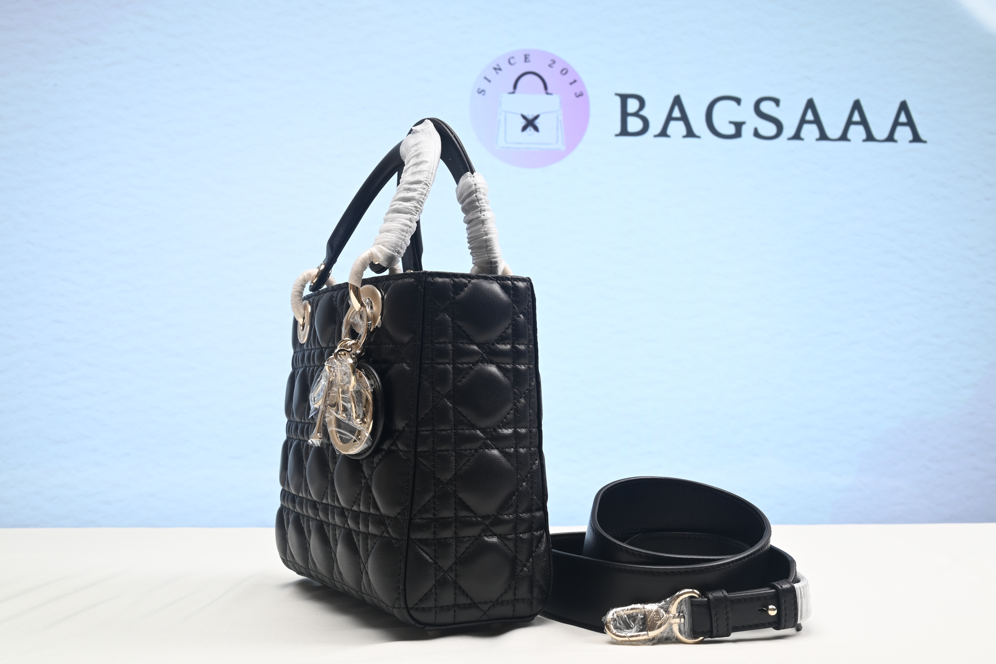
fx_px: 1107
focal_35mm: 40
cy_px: 330
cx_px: 505
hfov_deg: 48.5
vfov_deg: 33.4
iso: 100
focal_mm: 39
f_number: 16
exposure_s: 1/2
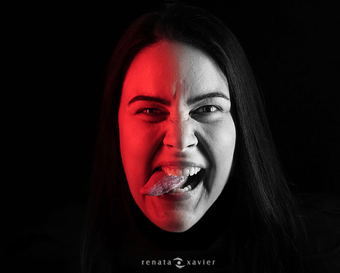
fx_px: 976
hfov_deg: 19.8
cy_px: 137
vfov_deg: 15.9
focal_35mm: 97
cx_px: 177
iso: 800
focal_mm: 85
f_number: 4
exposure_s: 1/160
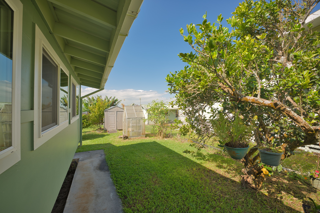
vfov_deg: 81.2
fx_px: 124
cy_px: 106
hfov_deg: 104.2
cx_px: 160
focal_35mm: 14
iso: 50
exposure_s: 1/320
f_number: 5
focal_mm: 14
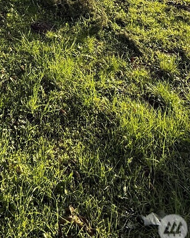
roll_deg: -1.3
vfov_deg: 34.5
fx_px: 260
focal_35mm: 37
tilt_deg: -6.2
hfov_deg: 39.3
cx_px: 54
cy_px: -72
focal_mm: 2.22
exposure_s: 1/230
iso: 64
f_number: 2.2
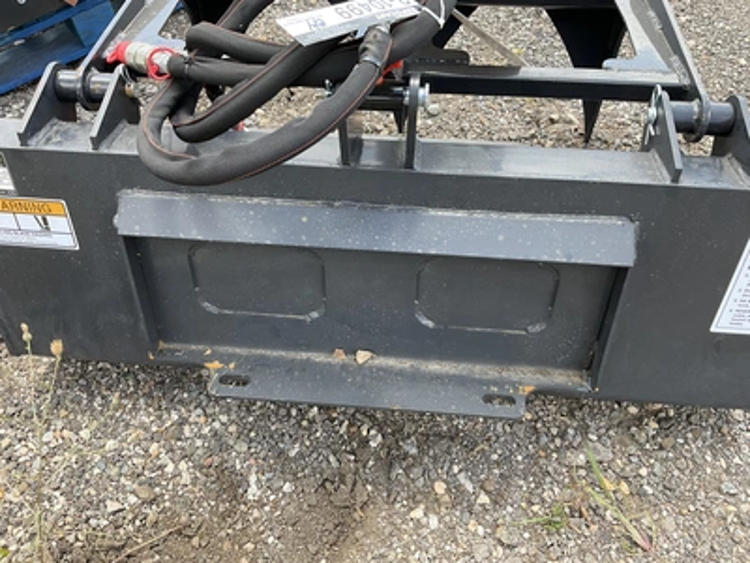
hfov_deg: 61.7
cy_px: 282
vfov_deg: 48.2
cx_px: 375
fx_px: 628
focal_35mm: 29
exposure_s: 1/174
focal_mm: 3
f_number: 1.8
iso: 20
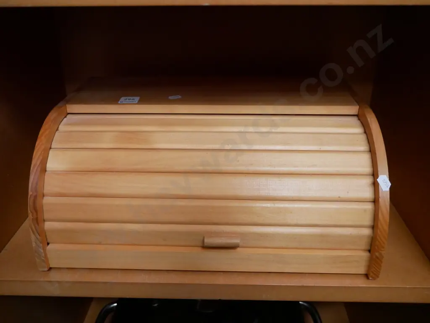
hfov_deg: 54.0
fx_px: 422
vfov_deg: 41.8
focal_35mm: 34
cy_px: 162
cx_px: 215
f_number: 4
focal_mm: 17
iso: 3200
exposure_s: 1/50
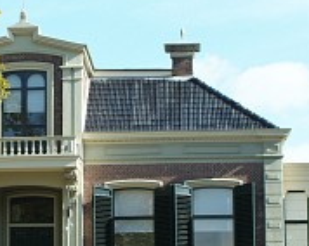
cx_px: 45
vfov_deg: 12.2
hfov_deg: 15.2
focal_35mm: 126
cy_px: 181
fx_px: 1151
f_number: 6.7
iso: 400
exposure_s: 1/350
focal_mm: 35
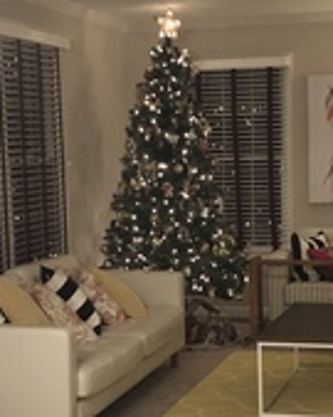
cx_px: 204
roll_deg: +1.8
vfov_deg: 23.5
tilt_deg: -6.3
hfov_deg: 18.9
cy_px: 274
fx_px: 999
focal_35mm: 81
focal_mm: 3.99
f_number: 1.8
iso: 64
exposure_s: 1/15
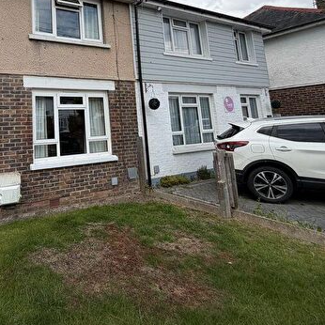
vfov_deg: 59.8
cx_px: 56
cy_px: 84
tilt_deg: +9.0
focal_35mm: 25
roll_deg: +1.6
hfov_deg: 57.3
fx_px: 266
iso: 40
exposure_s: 1/770
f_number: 2.2
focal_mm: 2.22
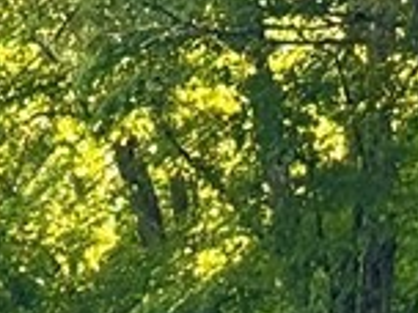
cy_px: 953
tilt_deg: +11.4
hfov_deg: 5.6
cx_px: -957
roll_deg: -1.0
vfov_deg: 4.4
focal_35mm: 323
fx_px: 3900
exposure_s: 1/252
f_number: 1.78
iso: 64
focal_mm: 6.76
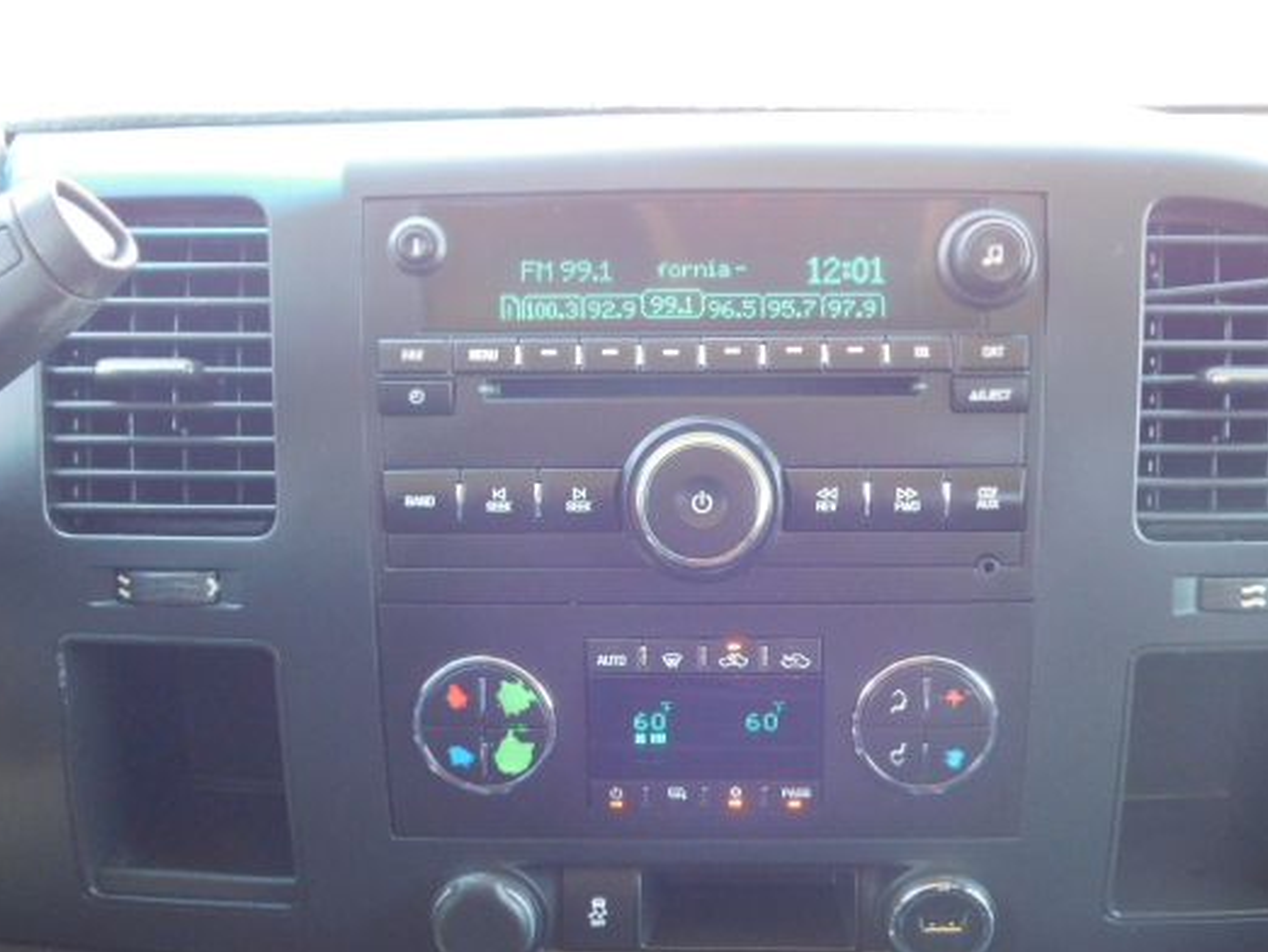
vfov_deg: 29.7
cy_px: 529
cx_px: 700
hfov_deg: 38.8
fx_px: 1796
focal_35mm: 49
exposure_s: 1/25
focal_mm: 7.1
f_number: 3.6
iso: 400
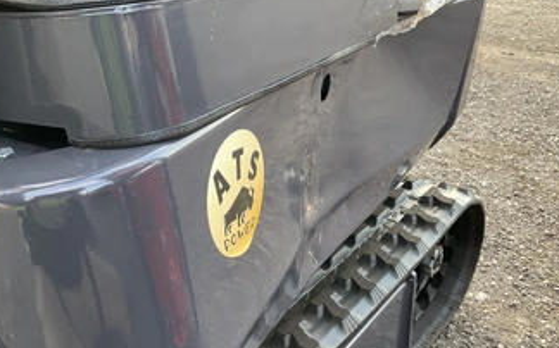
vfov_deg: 33.3
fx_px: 579
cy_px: 221
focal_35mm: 38
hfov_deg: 51.6
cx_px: 293
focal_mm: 3
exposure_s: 1/99
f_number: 1.8
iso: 64
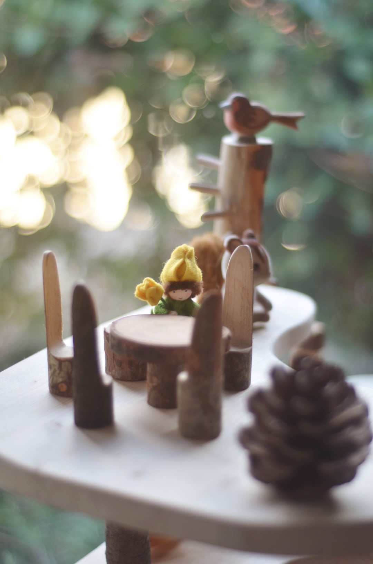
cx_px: 186
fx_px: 1171
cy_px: 282
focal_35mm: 75
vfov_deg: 27.0
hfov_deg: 18.1
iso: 100
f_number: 1.8
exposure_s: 1/100
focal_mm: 50
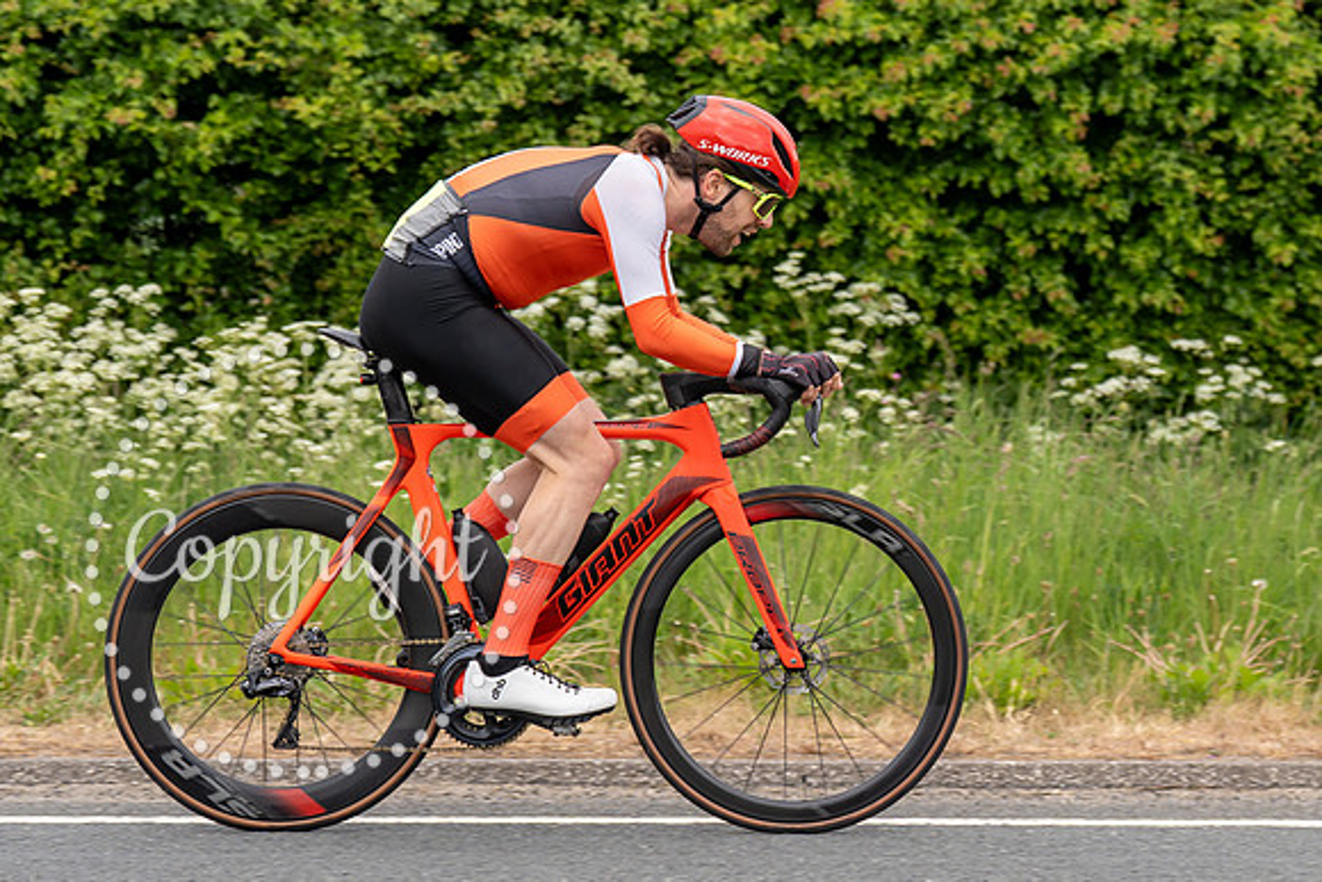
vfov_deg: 9.9
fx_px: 5053
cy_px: 104
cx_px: 1004
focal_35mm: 138
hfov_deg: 14.8
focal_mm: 70
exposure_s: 1/1250
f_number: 3.2
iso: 125
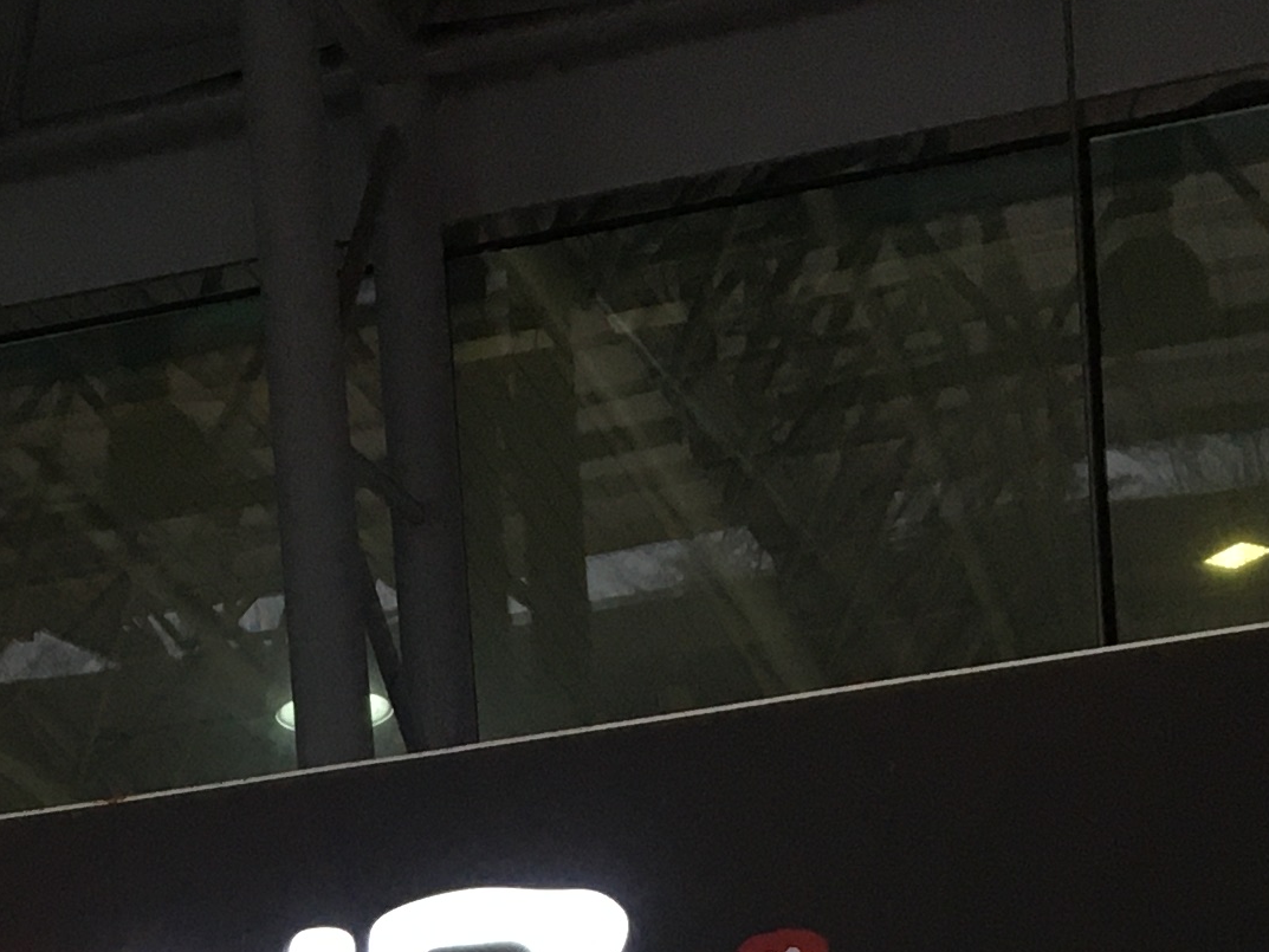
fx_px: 3996
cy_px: 1782
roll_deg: +1.3
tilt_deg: +6.1
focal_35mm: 109
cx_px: 33
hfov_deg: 17.7
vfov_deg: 12.3
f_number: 2.2
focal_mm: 4.15
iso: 80
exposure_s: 1/30
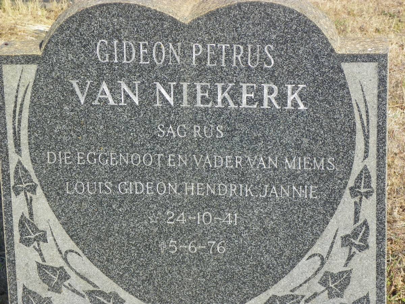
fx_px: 1334
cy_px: 152
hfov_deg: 17.3
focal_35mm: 114
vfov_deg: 13.0
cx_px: 202
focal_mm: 20.2
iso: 64
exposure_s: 1/250
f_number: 4
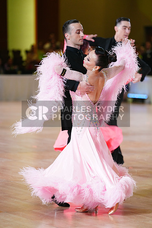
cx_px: 76
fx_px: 1082
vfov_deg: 12.0
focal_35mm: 171
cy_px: 114
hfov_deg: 8.0
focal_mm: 171
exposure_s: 1/400
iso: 2000
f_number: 2.8
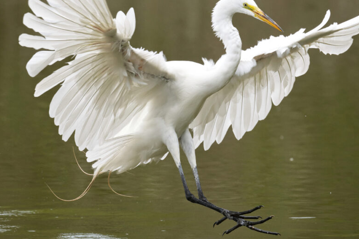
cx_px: 191
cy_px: 109
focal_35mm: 988
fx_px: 9852
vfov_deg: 1.4
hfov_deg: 2.1
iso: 320
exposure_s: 1/2000
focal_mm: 500
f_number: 6.3
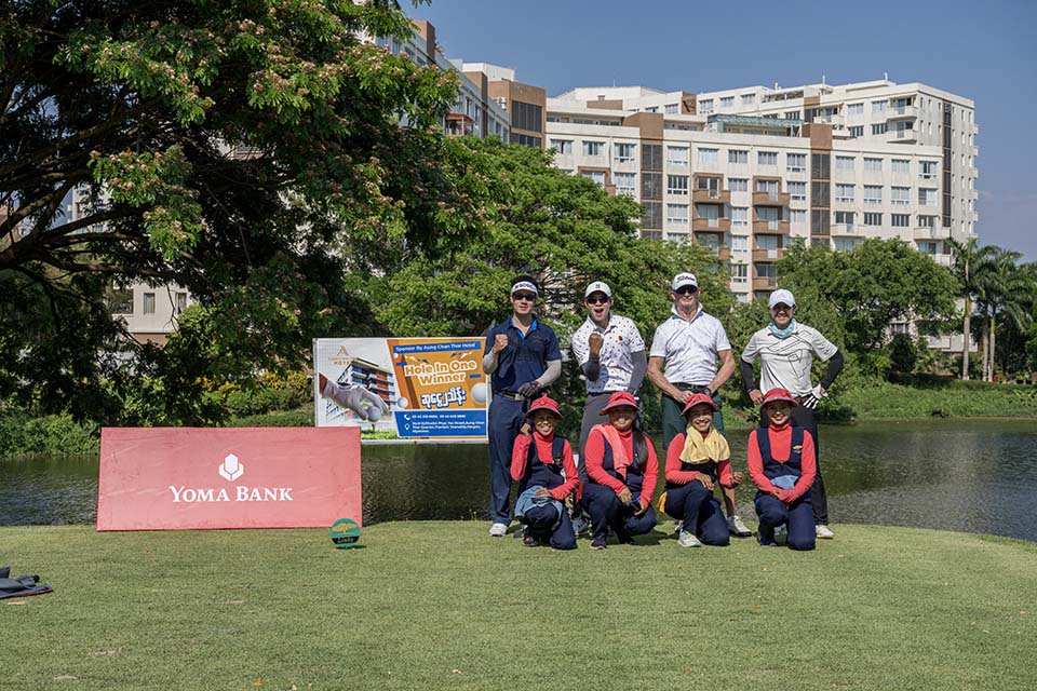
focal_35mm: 50
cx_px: 518
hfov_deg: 39.6
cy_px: 346
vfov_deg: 27.0
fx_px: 1440
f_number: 8
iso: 280
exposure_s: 1/800
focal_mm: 50
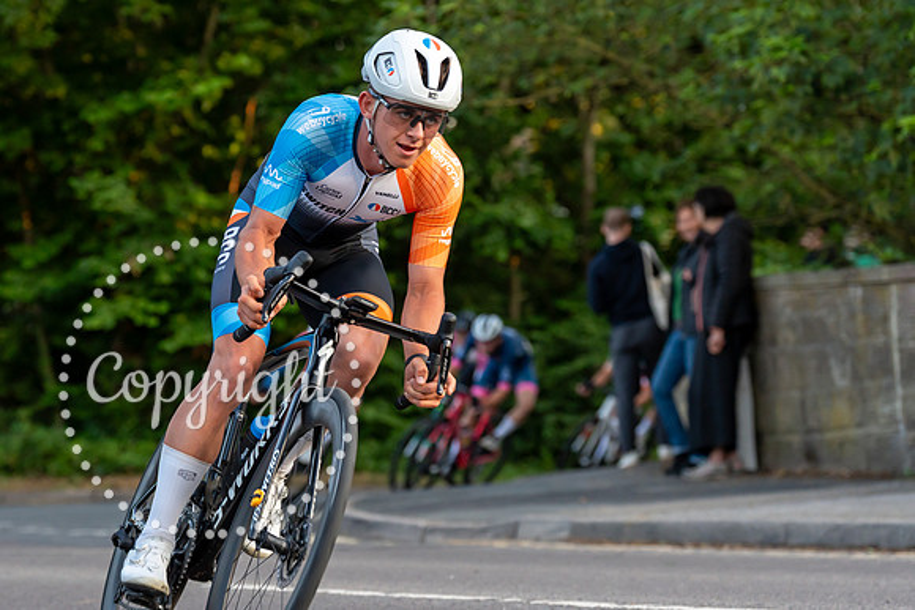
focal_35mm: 127
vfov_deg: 10.8
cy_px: 207
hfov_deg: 16.1
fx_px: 3224
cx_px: 311
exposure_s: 1/800
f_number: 3.5
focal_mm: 96
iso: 1000
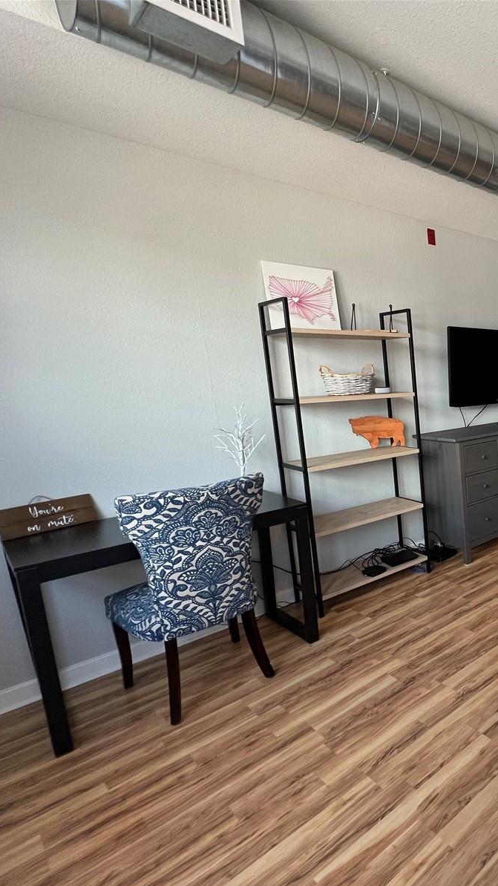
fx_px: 446
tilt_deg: -9.5
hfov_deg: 42.6
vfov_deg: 89.6
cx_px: 573
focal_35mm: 19
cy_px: 445
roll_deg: +2.1
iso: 200
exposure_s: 1/120
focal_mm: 1.57
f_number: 1.8
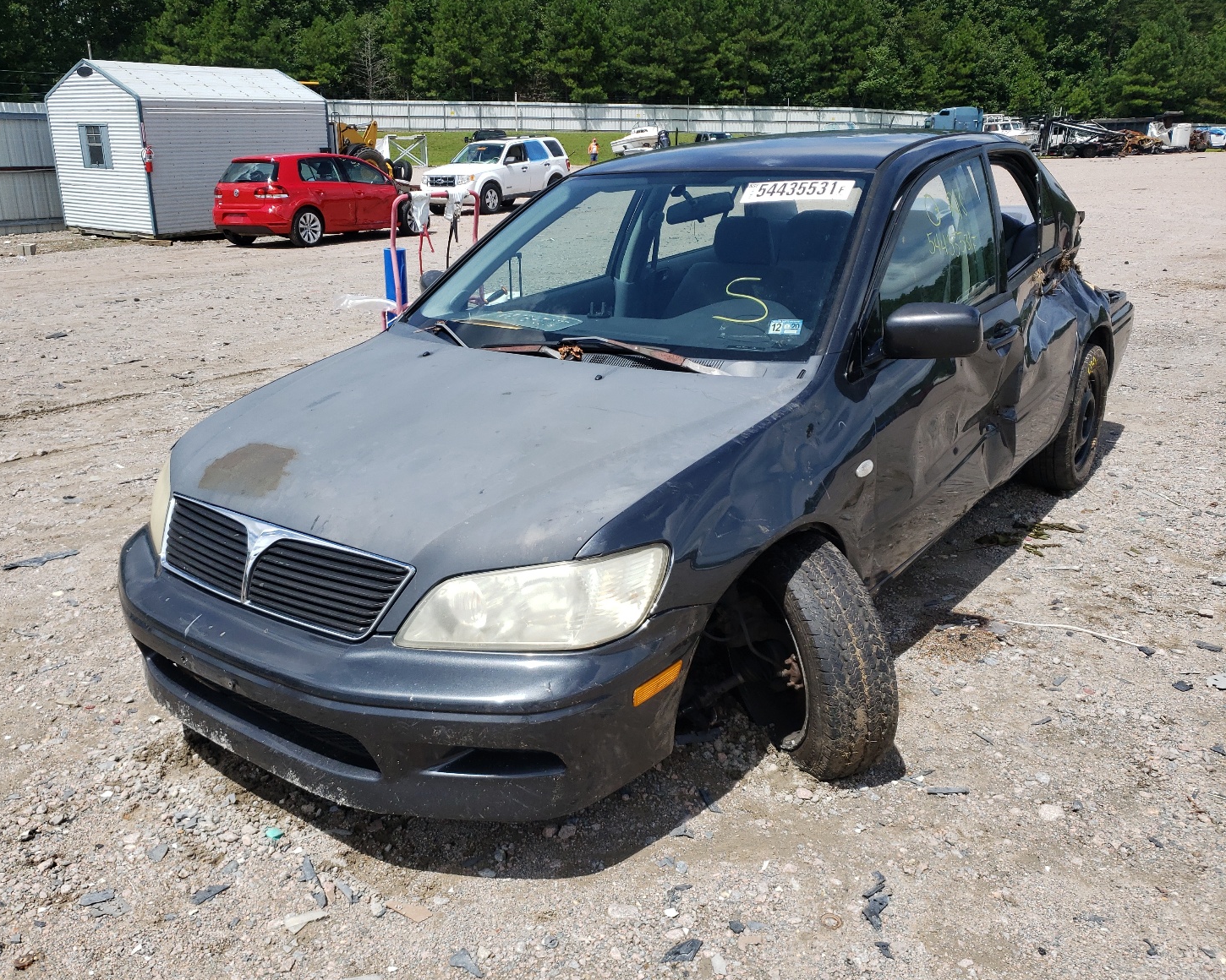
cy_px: 502
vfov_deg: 51.5
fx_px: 1016
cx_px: 550
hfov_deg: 62.1
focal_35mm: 28
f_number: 1.5
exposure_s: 1/3333
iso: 50
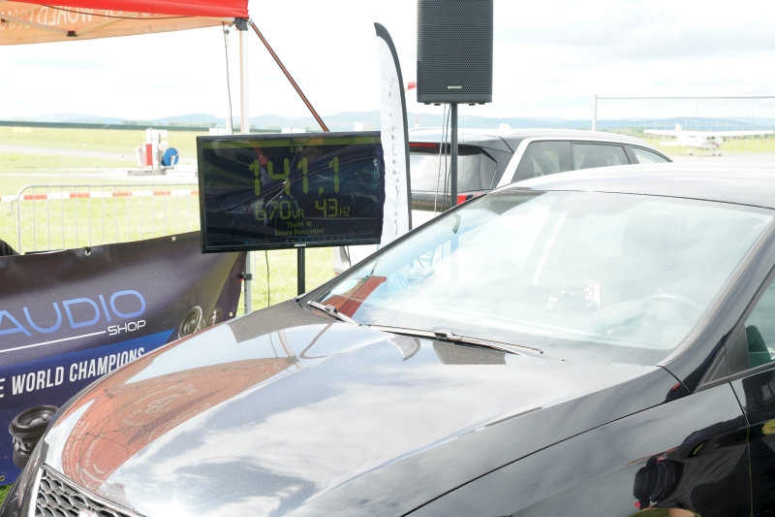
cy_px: 258
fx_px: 1076
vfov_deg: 27.0
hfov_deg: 39.6
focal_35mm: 50
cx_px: 388
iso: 250
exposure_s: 1/100
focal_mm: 50
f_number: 9
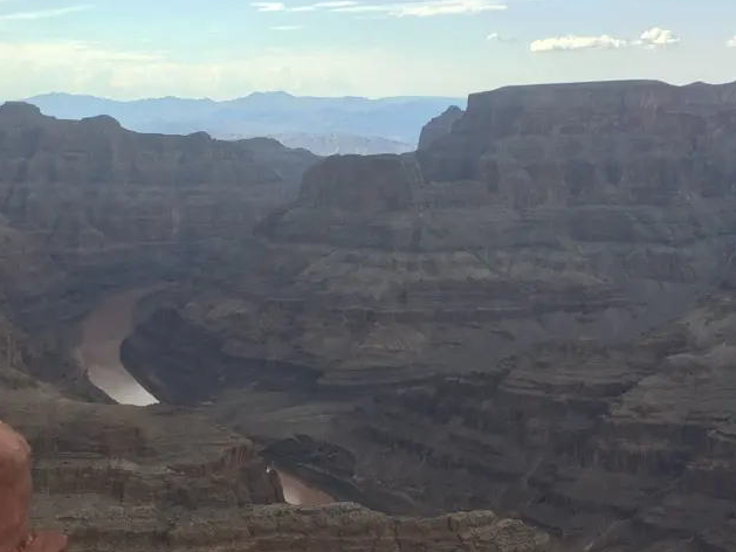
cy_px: 349
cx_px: 264
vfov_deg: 24.7
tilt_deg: -10.2
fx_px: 1255
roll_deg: +0.1
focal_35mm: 59
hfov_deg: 32.5
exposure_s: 1/557
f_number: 2.2
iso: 25
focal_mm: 4.15
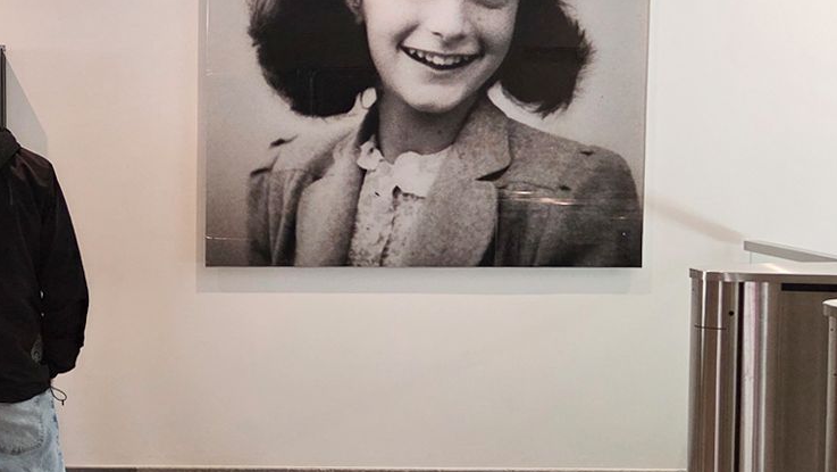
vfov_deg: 17.7
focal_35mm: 68
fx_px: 1510
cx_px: 58
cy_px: 230
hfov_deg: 29.5
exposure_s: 1/100
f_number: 1.8
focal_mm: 5.4
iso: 320
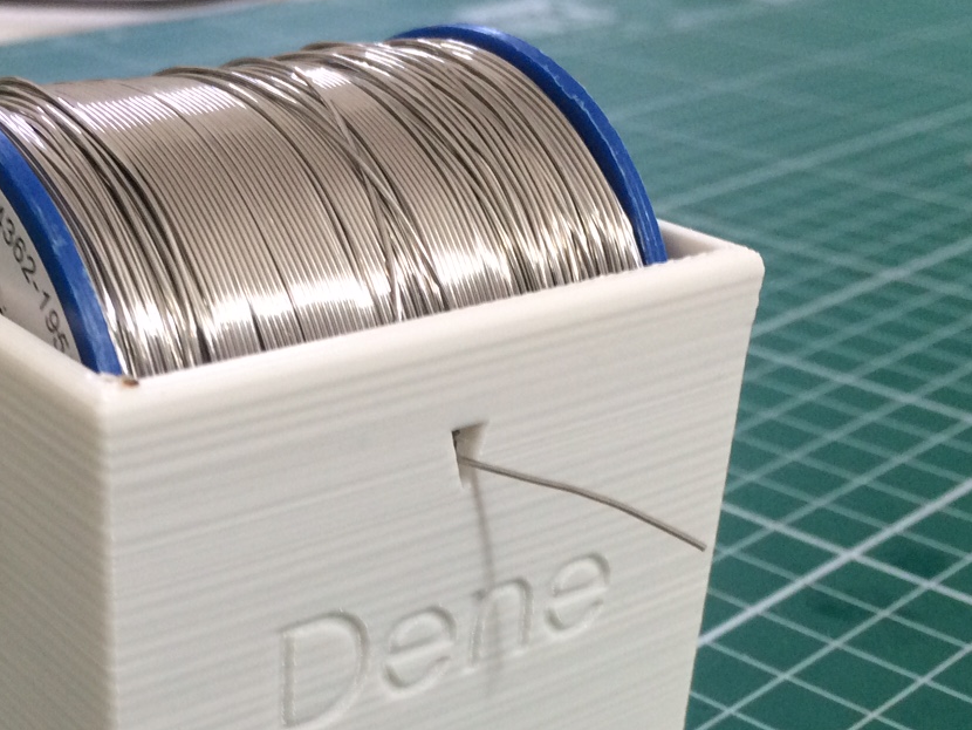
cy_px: 661
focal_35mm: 57
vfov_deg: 24.9
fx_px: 1601
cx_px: 328
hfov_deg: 33.5
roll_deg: -1.7
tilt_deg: -31.0
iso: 100
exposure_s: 1/30
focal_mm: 4.15
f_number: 2.2
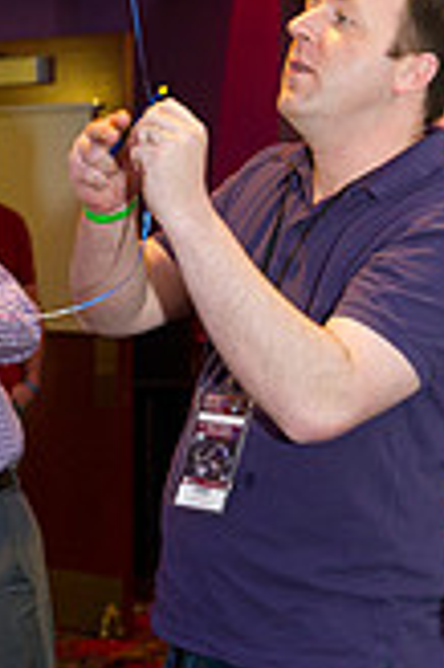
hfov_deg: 11.3
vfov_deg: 16.9
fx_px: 2243
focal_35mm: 121
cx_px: 169
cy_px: 216
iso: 4000
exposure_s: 1/100
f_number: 3.2
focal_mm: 44
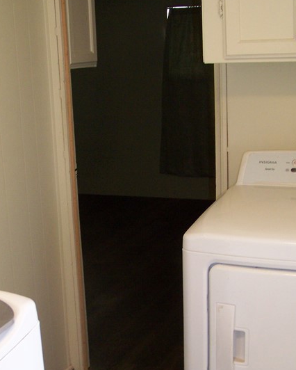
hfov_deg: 24.5
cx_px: 113
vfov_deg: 30.2
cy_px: 257
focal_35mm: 62
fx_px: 679
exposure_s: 1/30
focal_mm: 5.85
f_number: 2.8
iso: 160
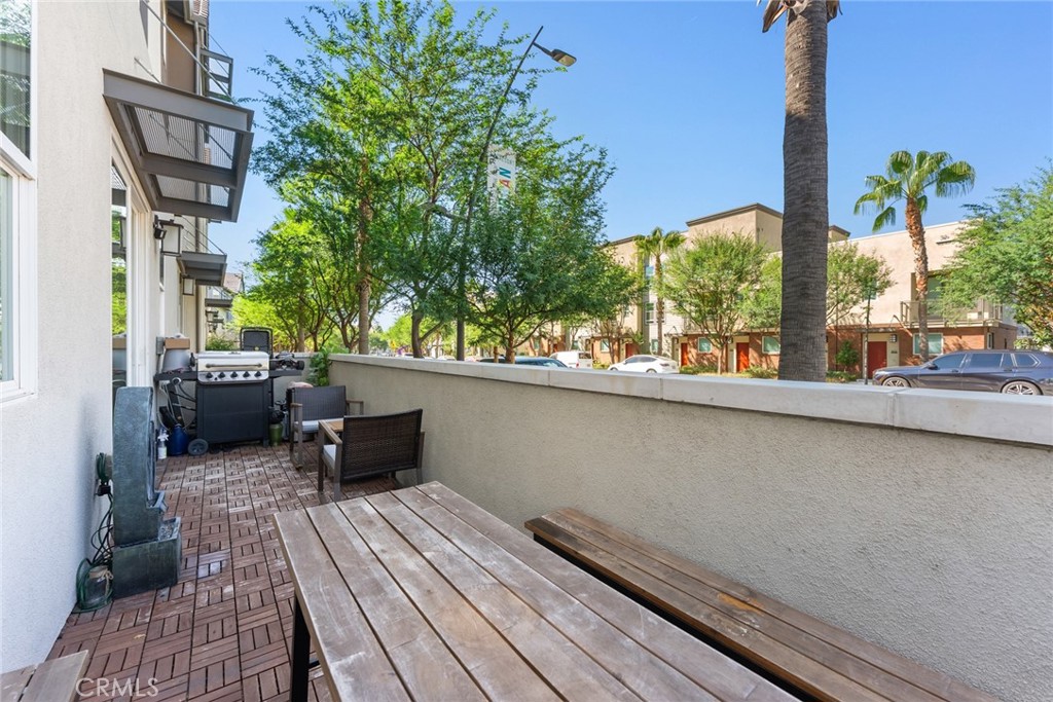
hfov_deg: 104.2
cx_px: 526
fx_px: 410
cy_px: 351
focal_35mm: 14
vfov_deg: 81.2
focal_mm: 14
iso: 320
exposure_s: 1/250
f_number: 6.3
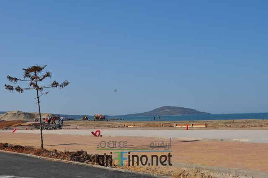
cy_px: 89
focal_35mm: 57
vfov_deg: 23.7
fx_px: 424
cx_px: 134
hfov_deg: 35.1
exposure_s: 1/500
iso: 200
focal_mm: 38
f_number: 11
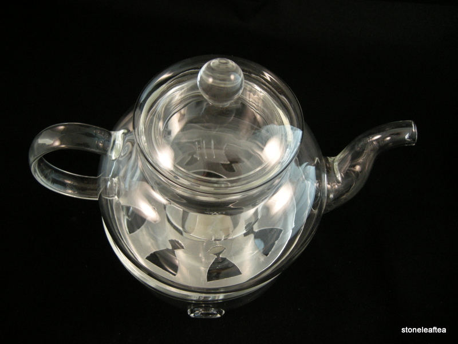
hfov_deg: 52.6
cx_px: 229
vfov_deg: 40.7
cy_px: 172
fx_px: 463
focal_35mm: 35
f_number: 2.7
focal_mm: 7.5
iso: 214
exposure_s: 1/61.2
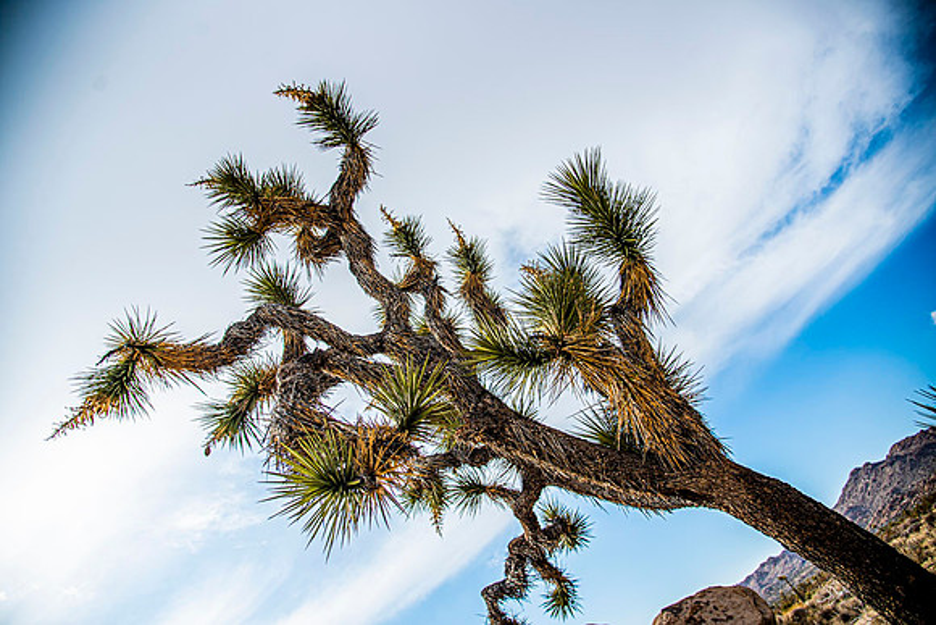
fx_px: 624
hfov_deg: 73.7
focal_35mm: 24
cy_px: 312
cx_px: 468
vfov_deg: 53.2
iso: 100
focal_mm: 24
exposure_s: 1/1000
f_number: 4
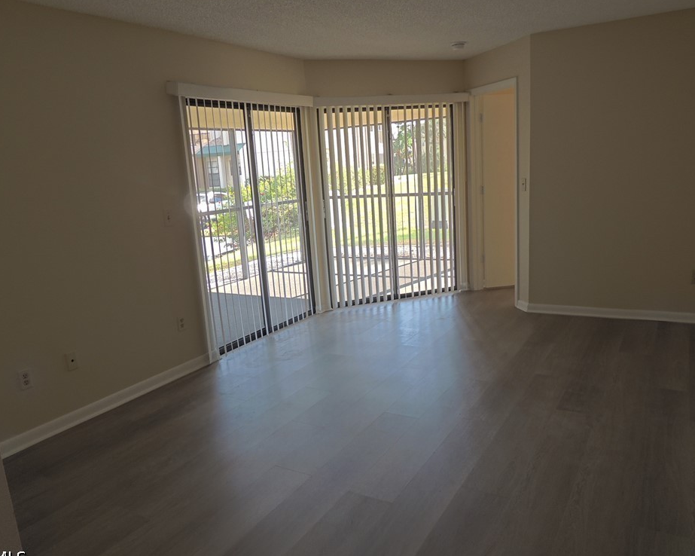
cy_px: 281
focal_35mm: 26
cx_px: 341
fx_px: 535
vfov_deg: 54.9
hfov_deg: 66.0
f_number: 3
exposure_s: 1/80
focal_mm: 4.3
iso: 100
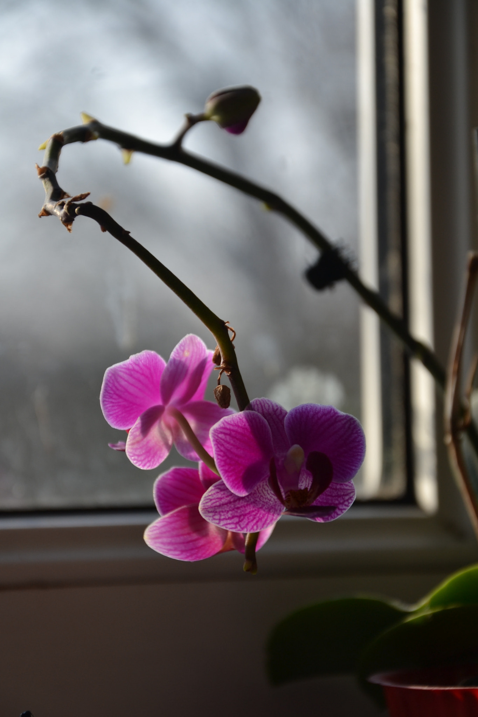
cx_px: 239
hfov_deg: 8.7
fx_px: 3137
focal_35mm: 158
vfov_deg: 13.0
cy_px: 358
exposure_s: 1/125
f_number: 5.6
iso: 110
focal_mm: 105
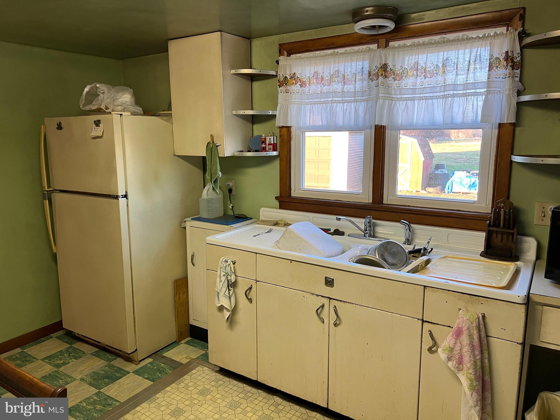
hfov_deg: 67.3
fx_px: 421
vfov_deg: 53.1
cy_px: 210
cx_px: 280
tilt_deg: -8.3
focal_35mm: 26
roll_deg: +0.4
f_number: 1.5
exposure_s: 1/60
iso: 100
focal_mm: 5.7
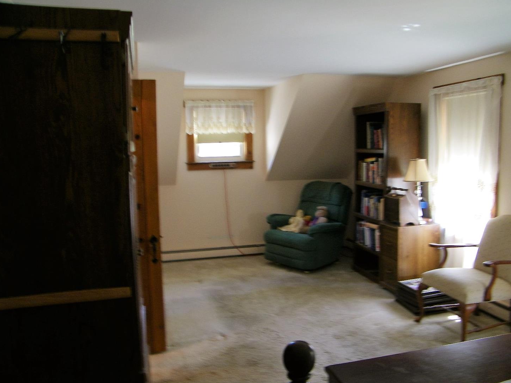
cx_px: 261
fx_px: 428
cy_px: 195
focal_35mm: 29
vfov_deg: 48.2
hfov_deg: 61.7
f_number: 3.5
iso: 80
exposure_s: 1/2.5
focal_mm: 5
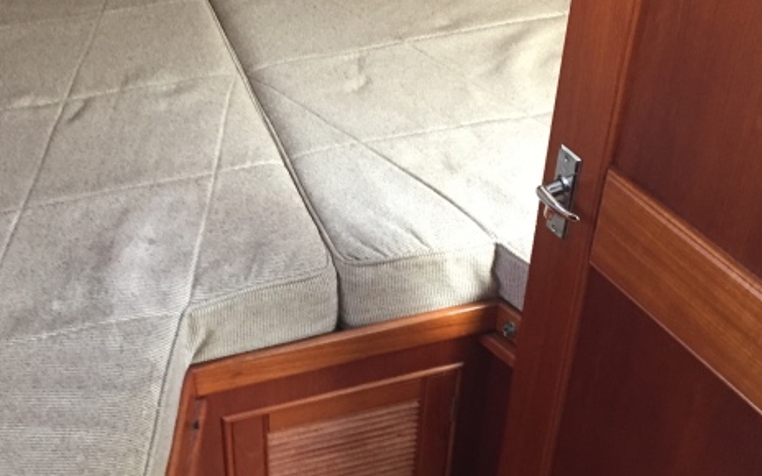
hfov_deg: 37.7
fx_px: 1101
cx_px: 246
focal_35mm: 53
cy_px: 192
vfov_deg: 24.4
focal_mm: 4.15
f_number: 2.2
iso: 160
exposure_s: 1/30
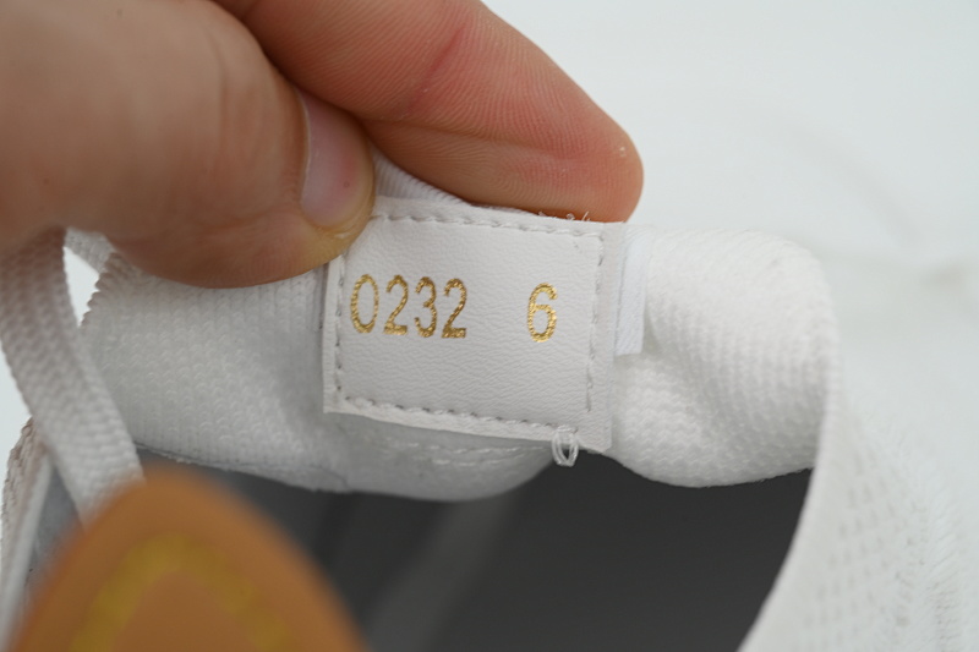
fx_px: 3262
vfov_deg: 11.4
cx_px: 490
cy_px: 326
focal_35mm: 120
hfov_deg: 17.1
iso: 400
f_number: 13
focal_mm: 120
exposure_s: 1/100
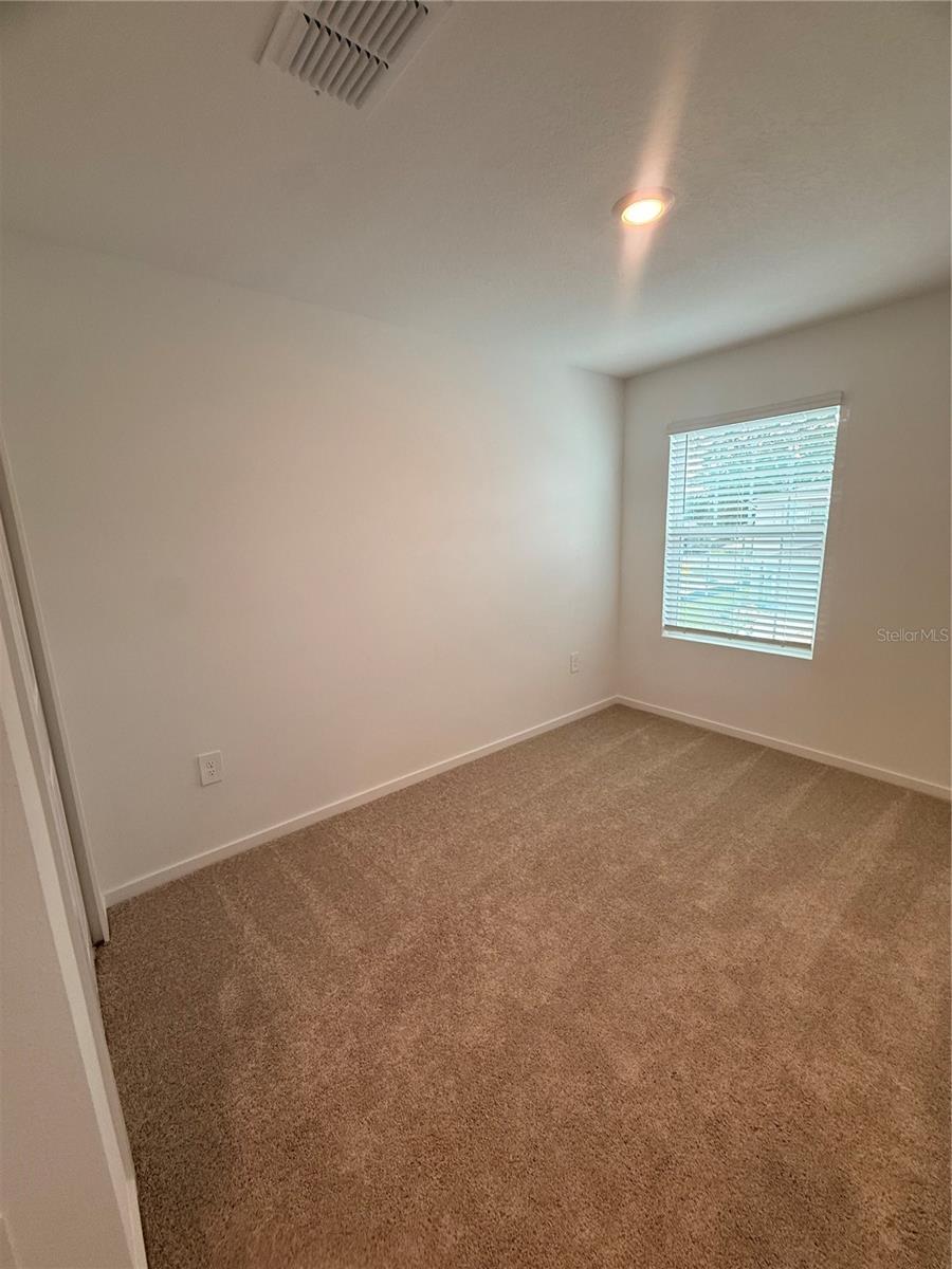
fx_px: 513
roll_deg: +1.9
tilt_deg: -11.7
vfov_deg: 102.1
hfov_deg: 85.7
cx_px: 476
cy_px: 634
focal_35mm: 14
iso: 125
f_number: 2.2
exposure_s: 1/120
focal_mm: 2.22
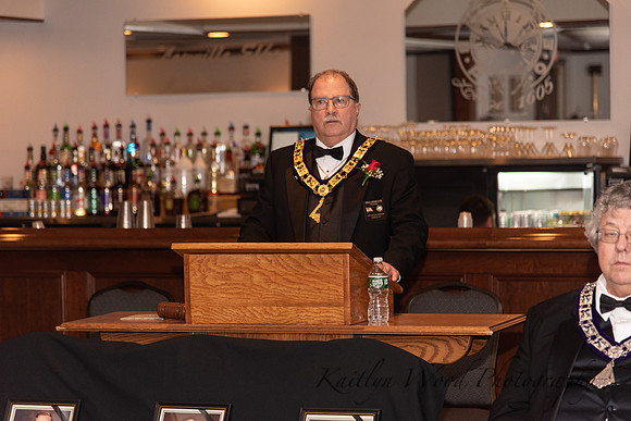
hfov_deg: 17.1
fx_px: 2104
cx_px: 316
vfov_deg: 11.4
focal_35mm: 120
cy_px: 210
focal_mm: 120
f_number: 4
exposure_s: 1/200
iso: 800
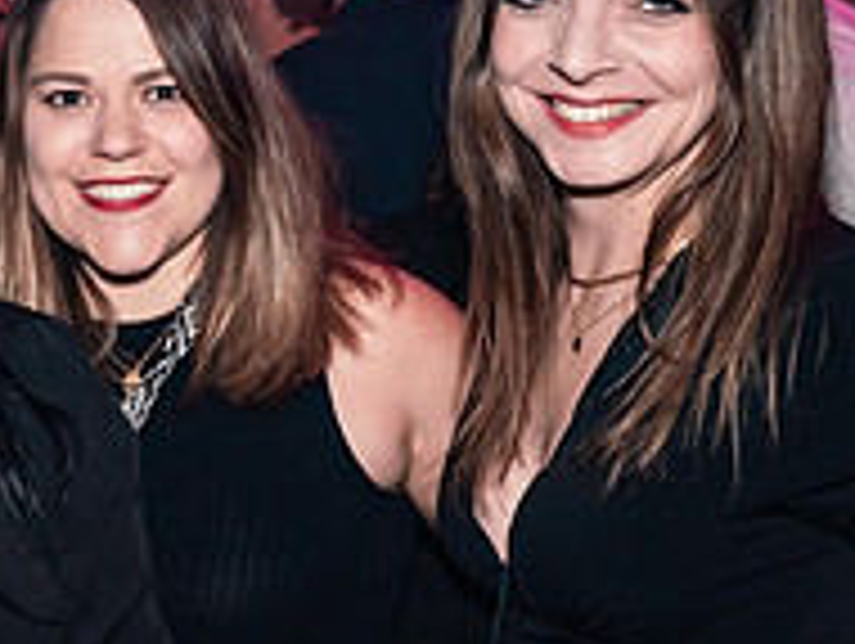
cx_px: -68
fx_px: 2028
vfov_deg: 17.9
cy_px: 164
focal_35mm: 82
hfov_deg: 22.6
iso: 1600
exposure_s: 1/60
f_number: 4.5
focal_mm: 28
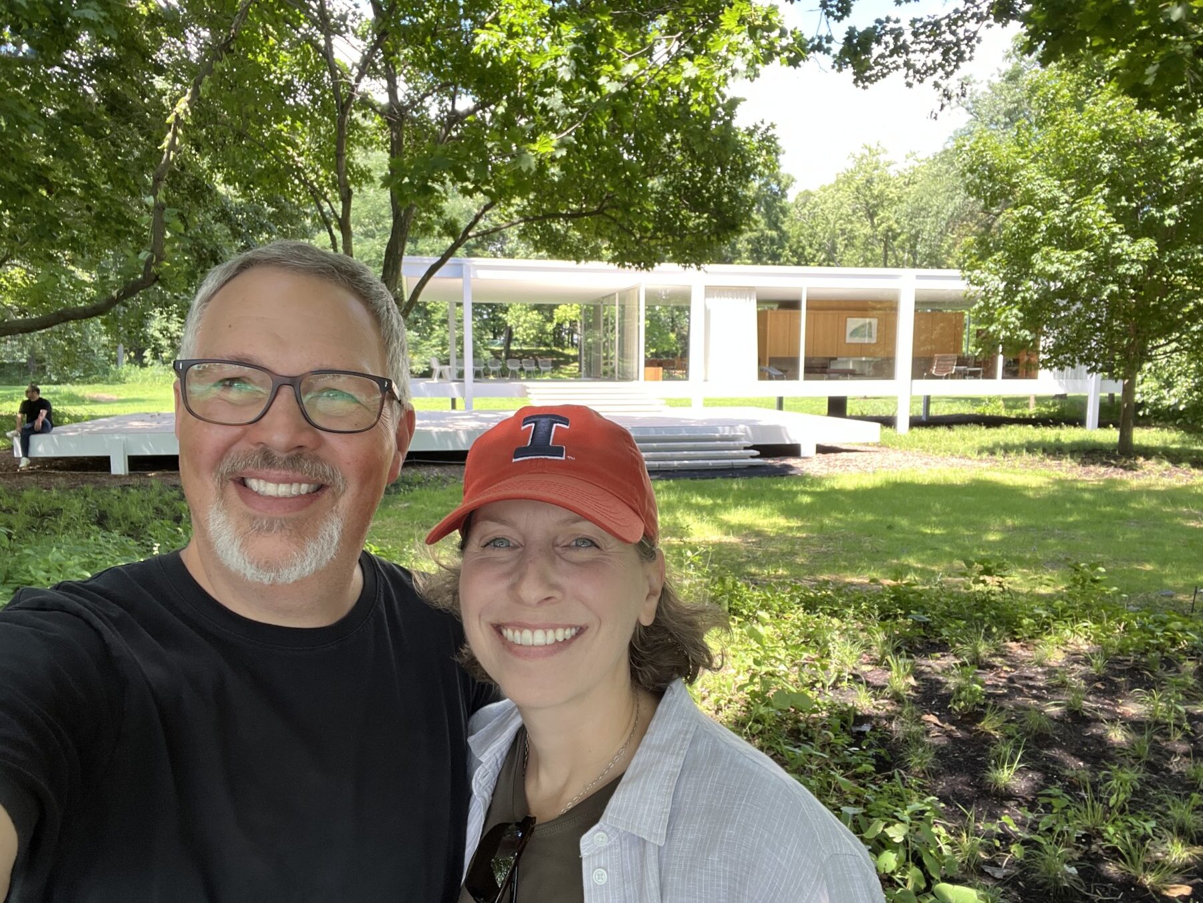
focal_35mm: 23
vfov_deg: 58.9
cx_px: 602
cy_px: 452
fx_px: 799
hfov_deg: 73.9
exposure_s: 1/121
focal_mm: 2.71
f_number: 2.2
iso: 80
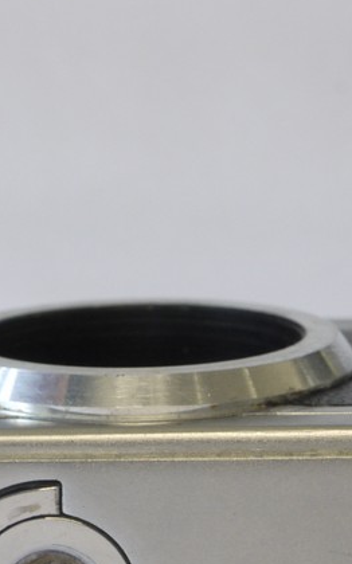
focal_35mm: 206
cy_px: 326
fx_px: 3166
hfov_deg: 6.4
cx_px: 85
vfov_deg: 10.2
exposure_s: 1/13
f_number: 9
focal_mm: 34
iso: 400
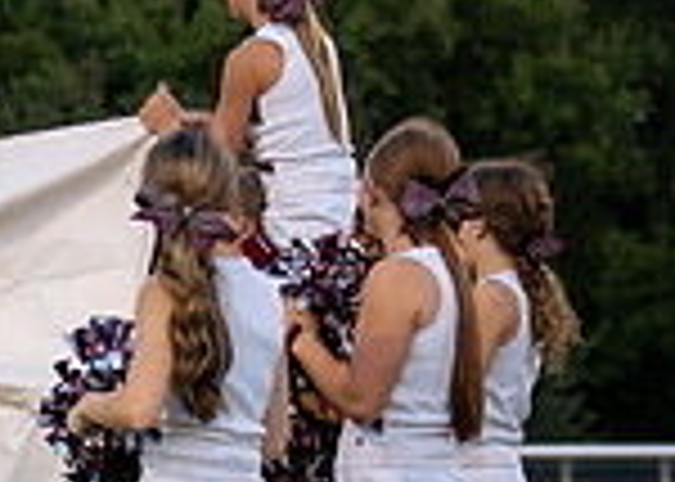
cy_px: 519
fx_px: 6649
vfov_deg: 4.1
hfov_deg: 5.7
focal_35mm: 347
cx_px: -458
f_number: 2.8
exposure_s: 1/1000
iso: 500
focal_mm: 70
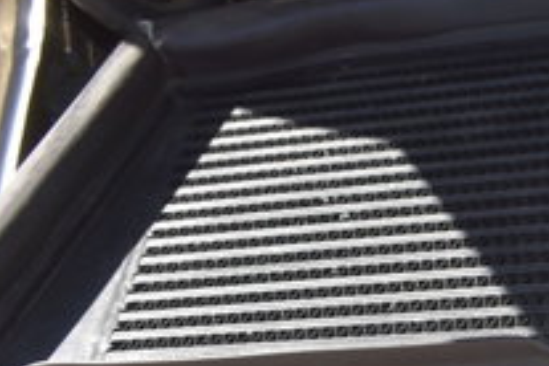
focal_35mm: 100
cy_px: 363
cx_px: 908
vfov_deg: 13.5
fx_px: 1525
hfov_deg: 17.5
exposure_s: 1/200
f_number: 5
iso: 140
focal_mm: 18
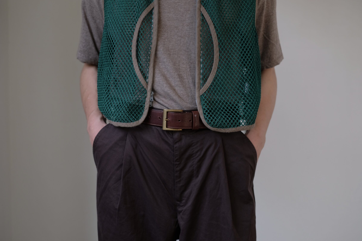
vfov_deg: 24.2
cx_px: 176
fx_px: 563
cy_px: 121
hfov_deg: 35.6
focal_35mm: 56
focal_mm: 35
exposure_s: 1/350
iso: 200
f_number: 2
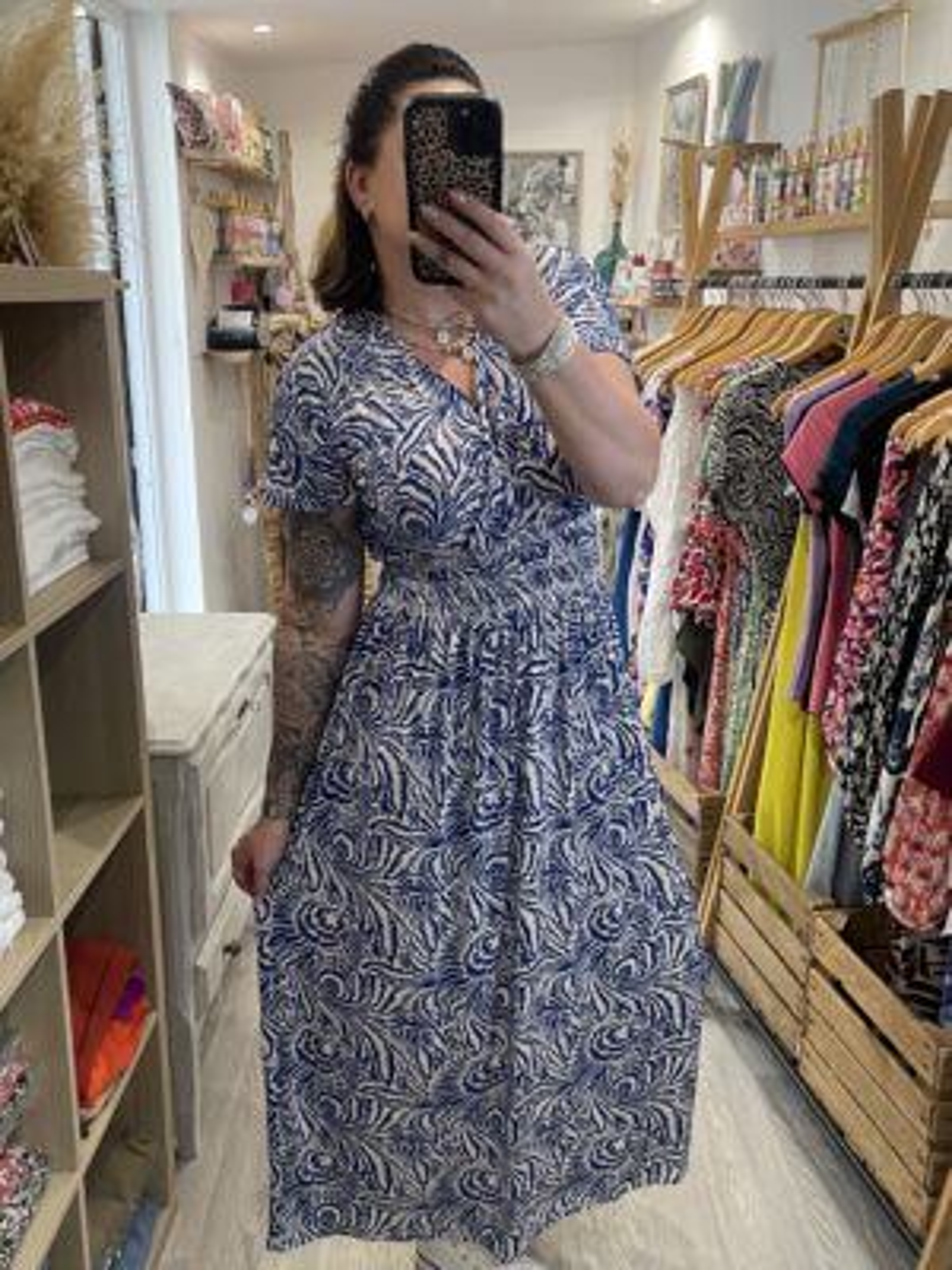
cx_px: 476
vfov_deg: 69.4
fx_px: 917
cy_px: 635
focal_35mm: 25
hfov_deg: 54.9
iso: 80
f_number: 1.6
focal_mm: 5.1
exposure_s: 1/50
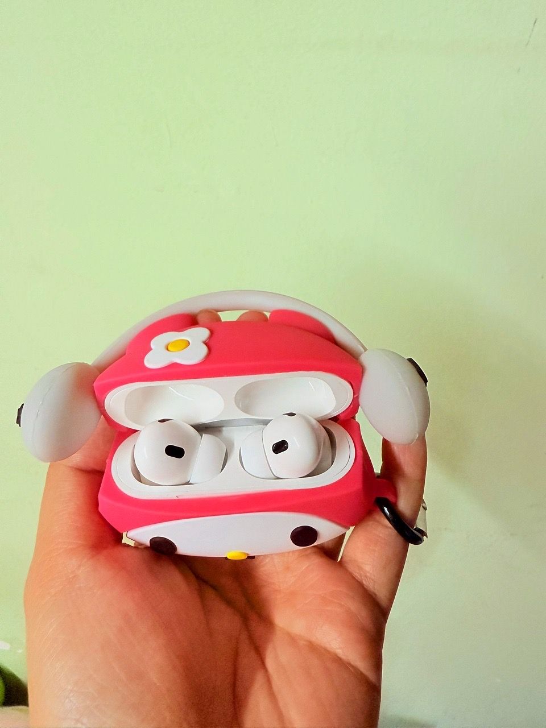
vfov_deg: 71.6
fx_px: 505
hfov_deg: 56.8
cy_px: 364
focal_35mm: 24
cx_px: 273
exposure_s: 1/48
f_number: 2.2
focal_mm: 2.22
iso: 400
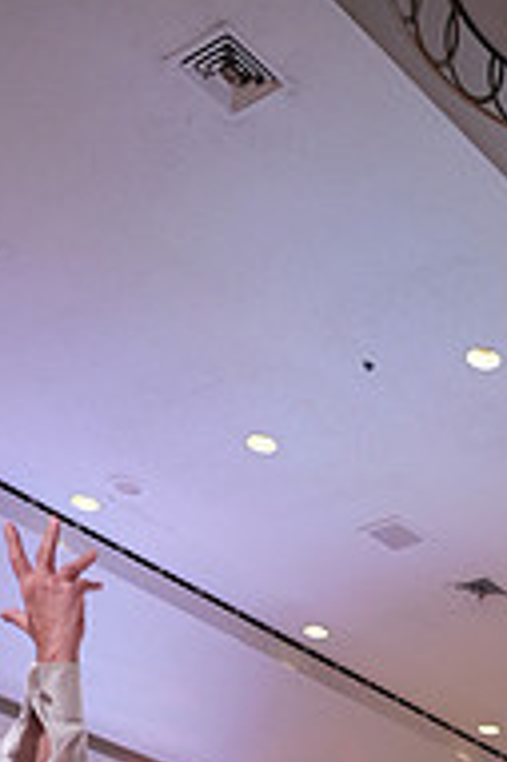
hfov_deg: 17.9
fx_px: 1545
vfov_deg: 22.7
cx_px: 581
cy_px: 1141
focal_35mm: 73
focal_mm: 24
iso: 2000
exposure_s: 1/400
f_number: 4
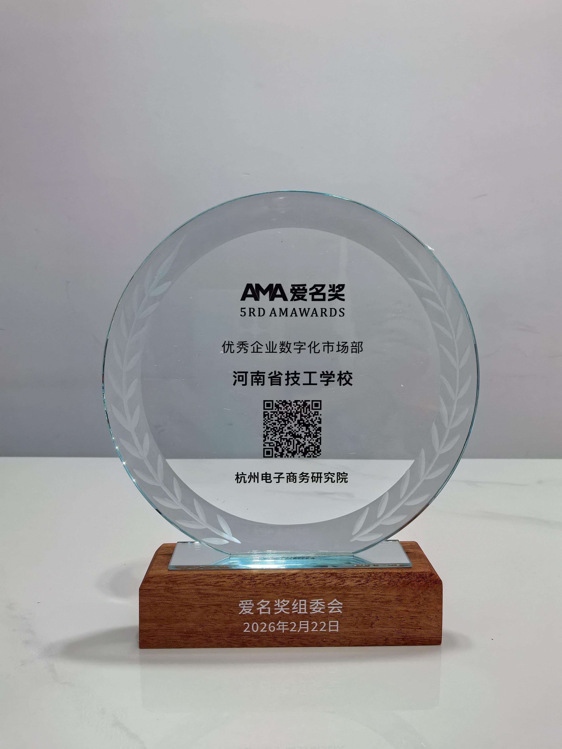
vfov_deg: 65.3
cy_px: 374
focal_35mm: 27
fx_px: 584
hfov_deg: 51.4
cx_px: 281
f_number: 4
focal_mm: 5.75
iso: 200
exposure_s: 1/33.3
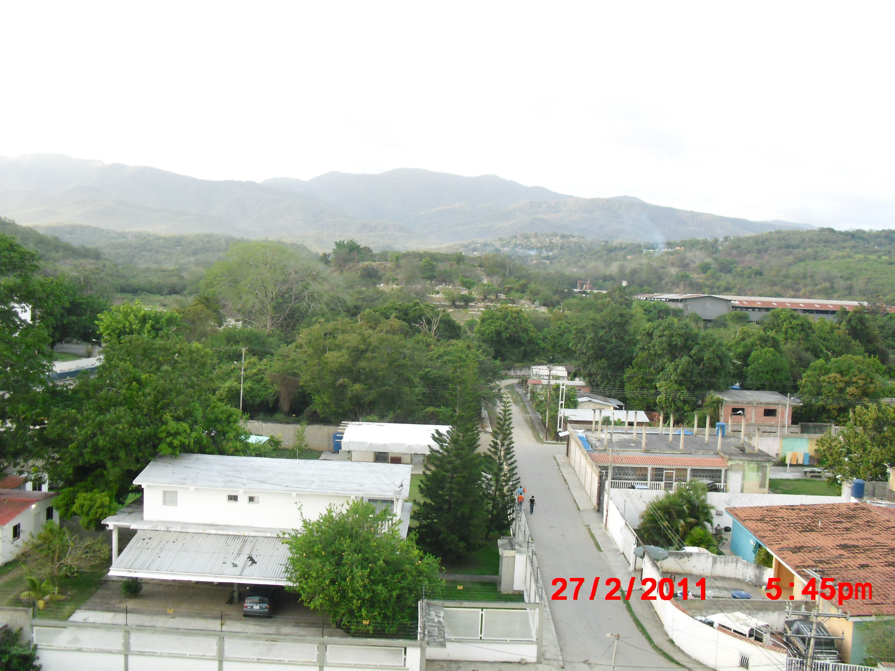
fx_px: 931
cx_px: 448
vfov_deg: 39.7
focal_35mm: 36
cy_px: 336
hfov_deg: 51.4
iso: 200
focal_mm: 6.3
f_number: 3.1
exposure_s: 1/100
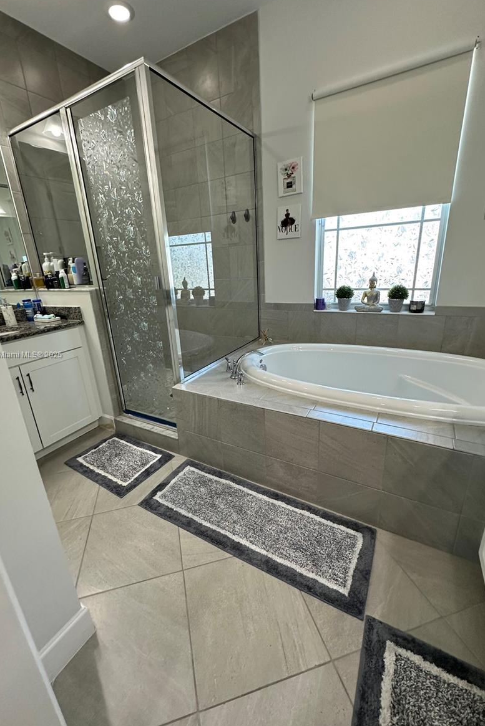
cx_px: 228
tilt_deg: -17.2
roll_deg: +5.4
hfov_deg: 77.3
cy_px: 355
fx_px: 303
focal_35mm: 15
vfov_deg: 100.4
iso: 160
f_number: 2.2
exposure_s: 1/120
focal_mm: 2.22
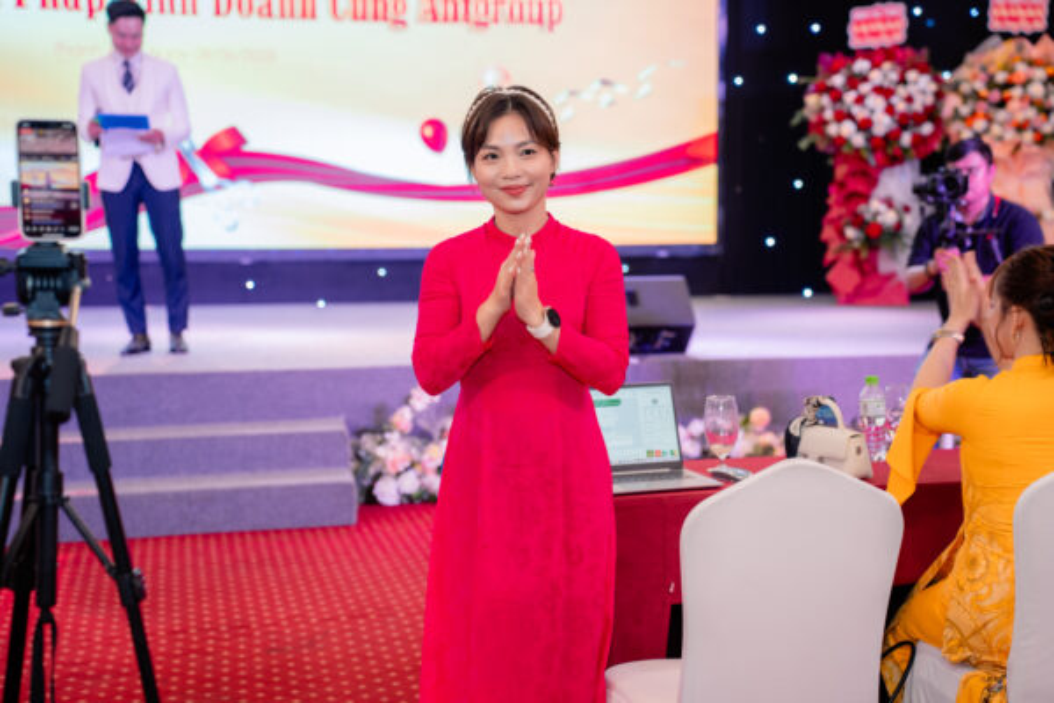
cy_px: 352
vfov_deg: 22.3
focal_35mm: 61
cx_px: 527
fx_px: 1786
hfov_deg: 32.9
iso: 1000
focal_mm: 61
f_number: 3.2
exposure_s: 1/160
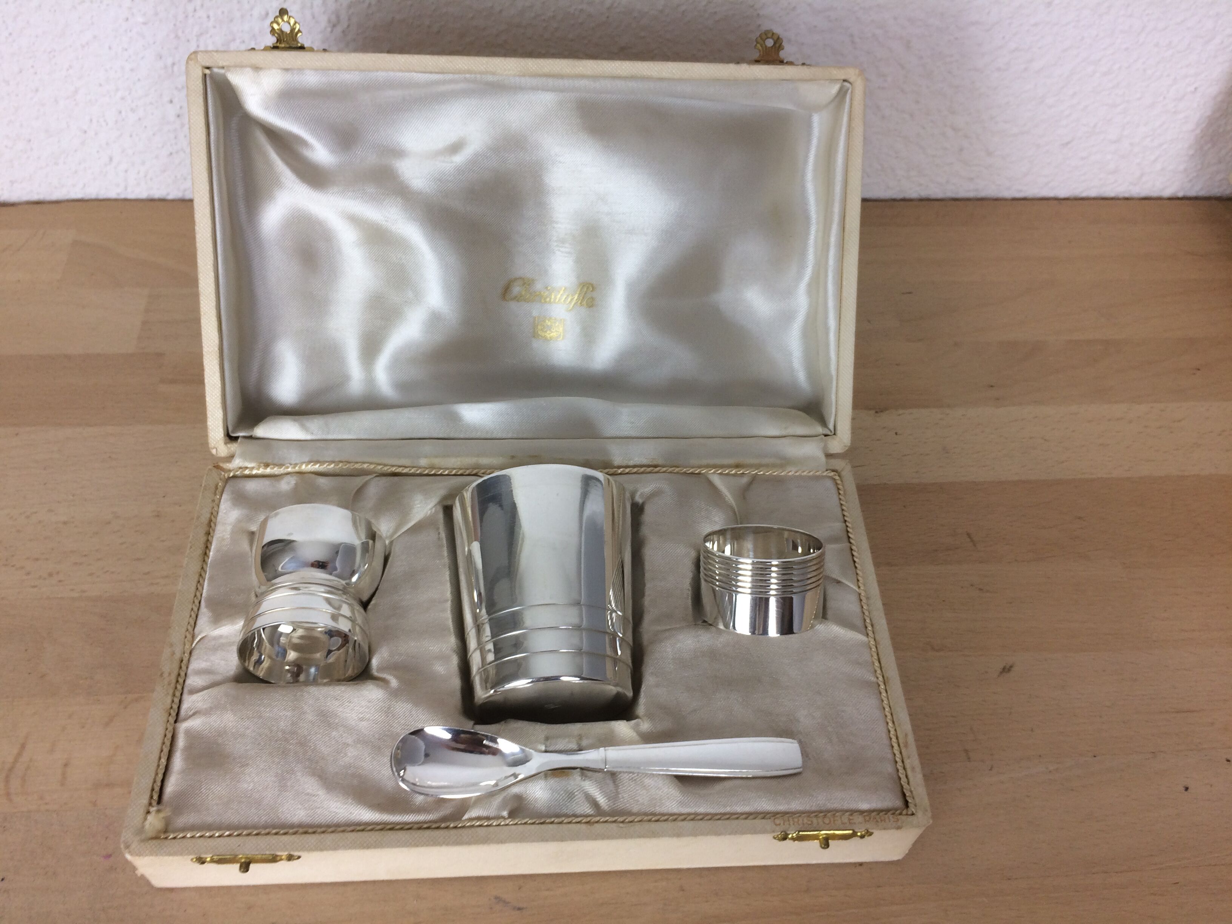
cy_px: 462
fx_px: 1032
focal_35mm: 29
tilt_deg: -51.4
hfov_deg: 61.7
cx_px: 616
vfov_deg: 48.2
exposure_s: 1/50
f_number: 2.2
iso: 40
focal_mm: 4.15
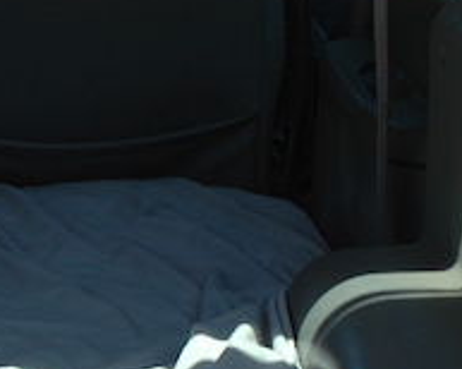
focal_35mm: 388
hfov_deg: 4.9
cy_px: 205
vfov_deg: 4.0
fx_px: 5300
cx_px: -369
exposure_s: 1/200
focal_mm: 70
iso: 200
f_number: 7.1
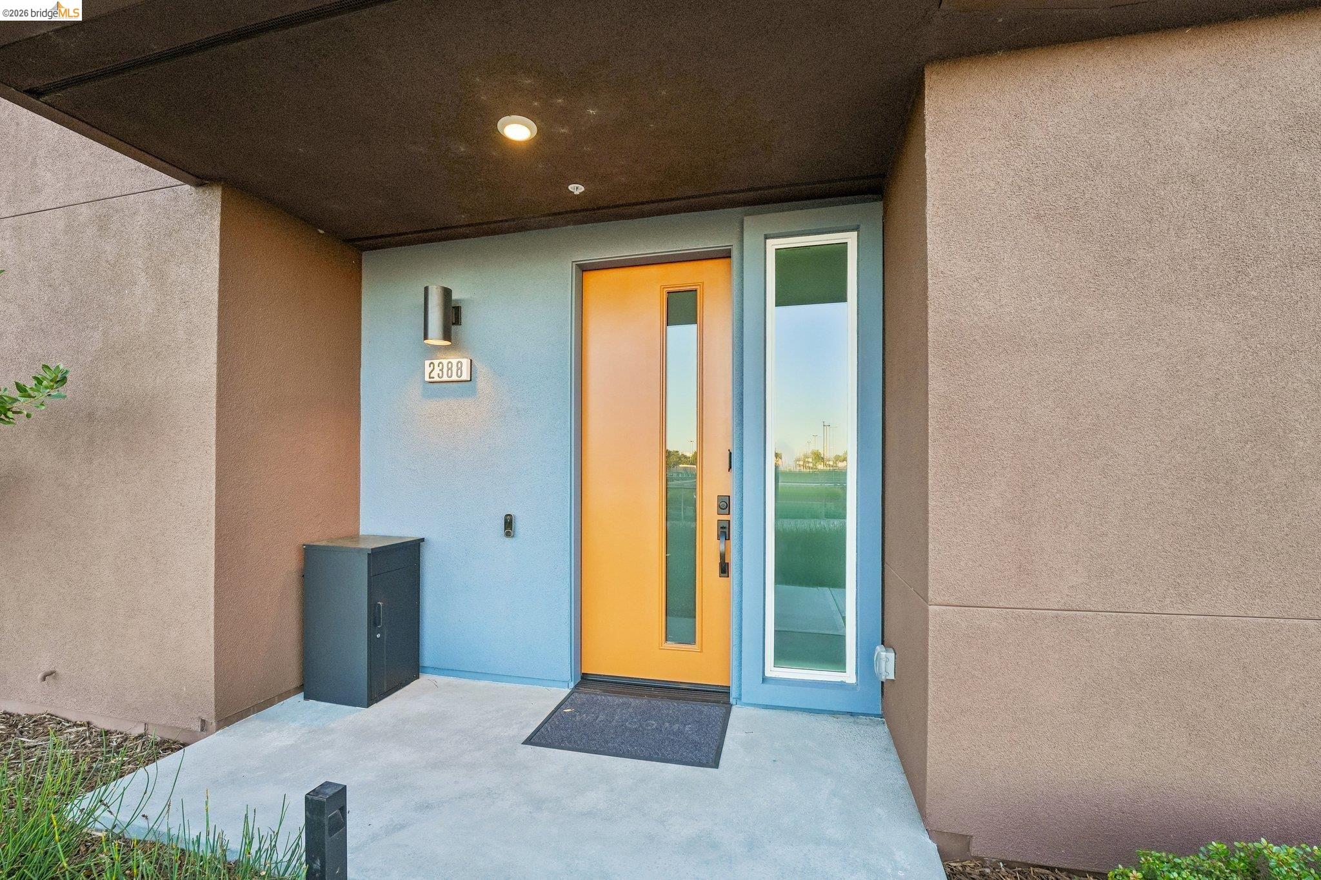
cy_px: 440
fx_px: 514
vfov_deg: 81.2
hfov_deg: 104.3
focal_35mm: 14
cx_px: 660
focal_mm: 14
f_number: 8
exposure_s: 1/160
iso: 500
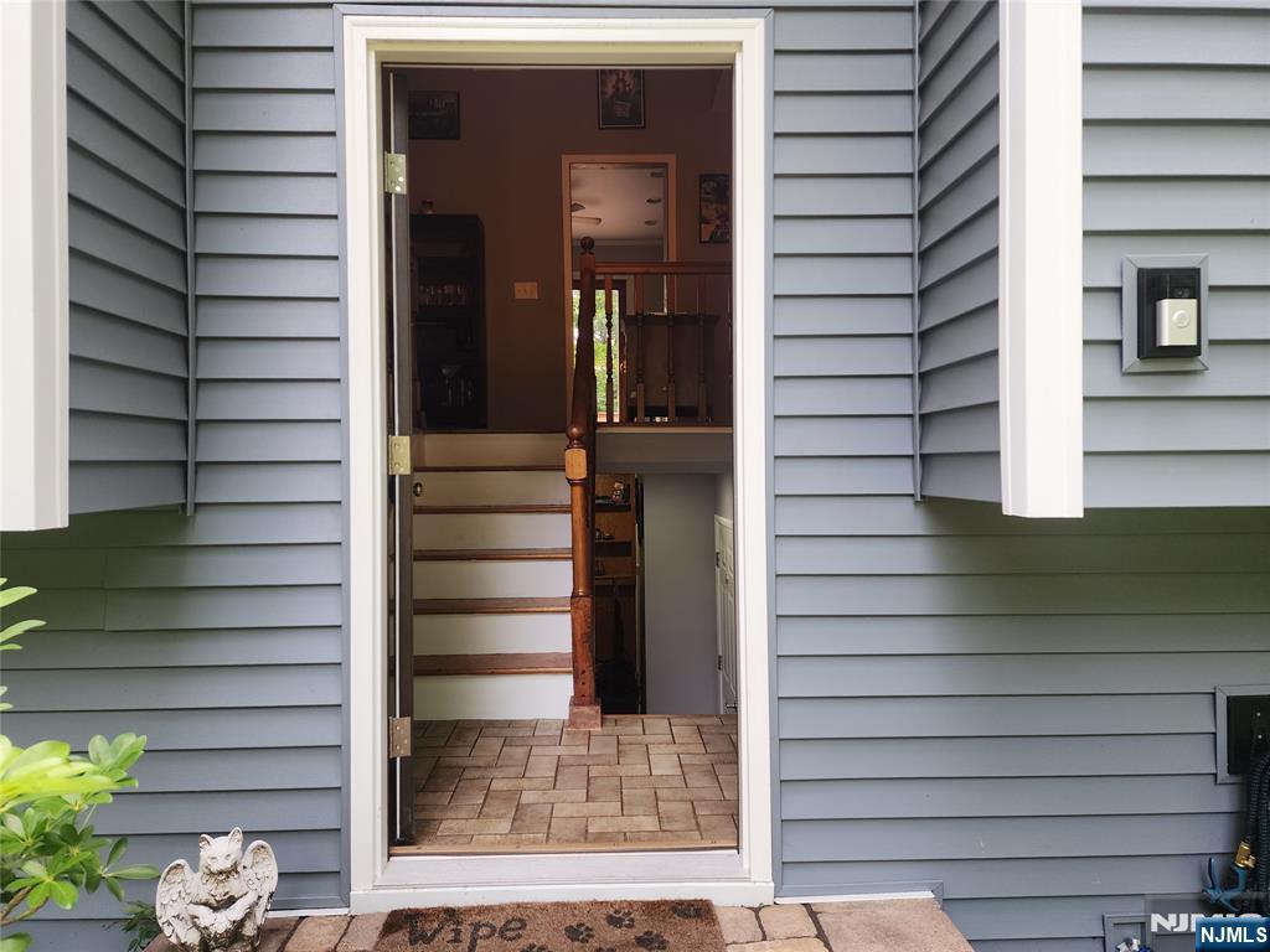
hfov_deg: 73.9
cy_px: 476
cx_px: 635
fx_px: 844
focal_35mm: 23
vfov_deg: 58.9
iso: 100
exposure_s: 1/180
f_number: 1.8
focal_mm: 6.4
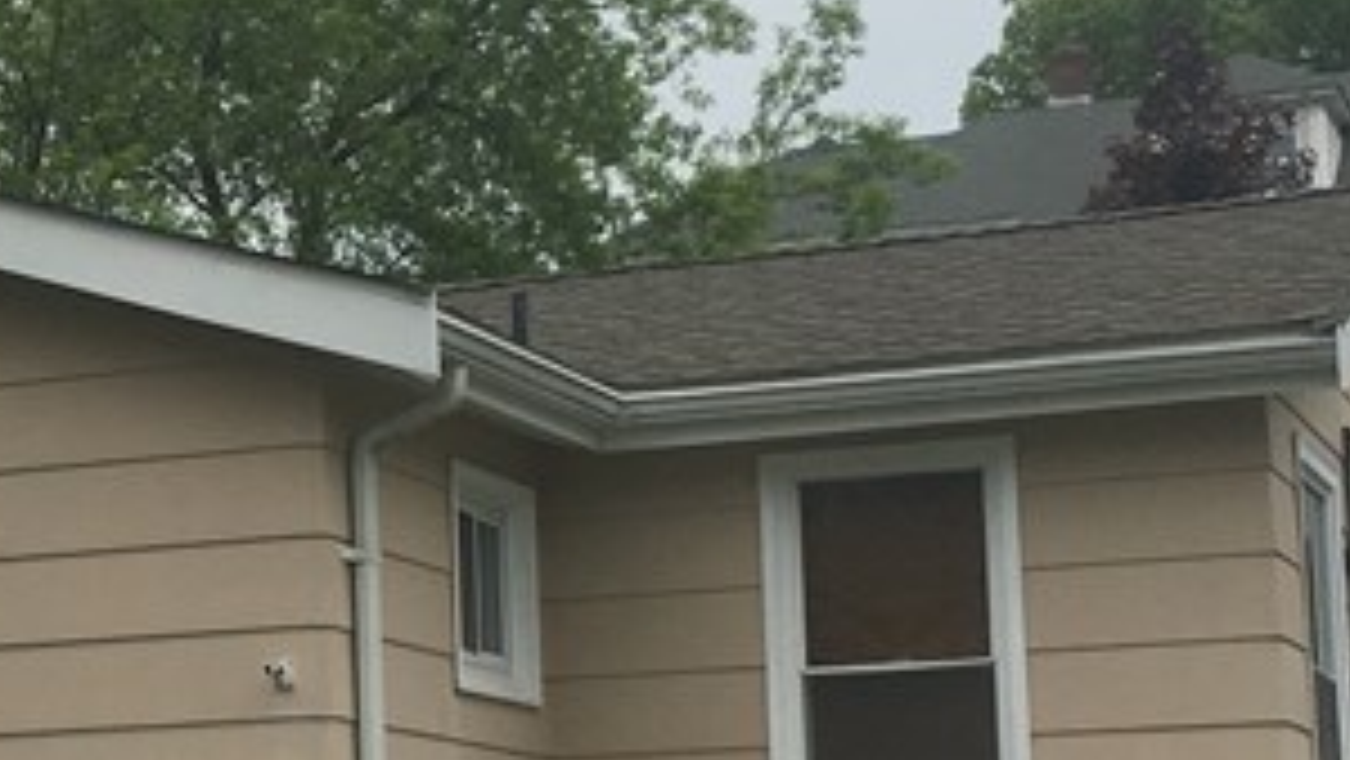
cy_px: 562
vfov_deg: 11.2
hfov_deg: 19.2
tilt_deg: +8.3
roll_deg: +1.1
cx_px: 4
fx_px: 3867
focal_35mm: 108
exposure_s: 1/1261
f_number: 2.2
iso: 25
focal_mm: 4.15
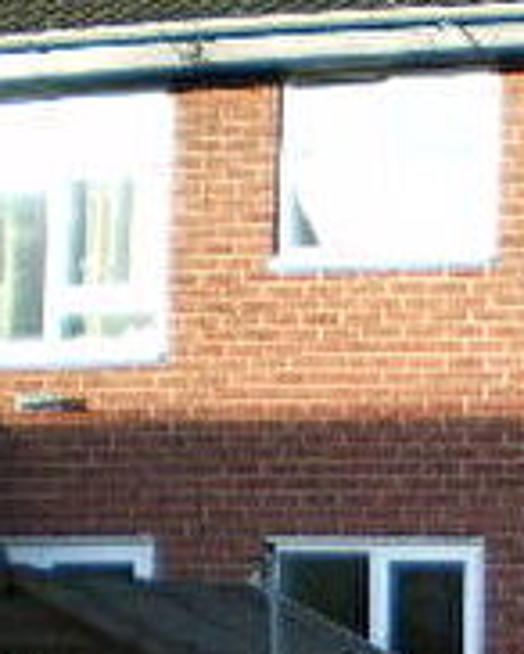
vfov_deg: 13.8
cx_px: 1127
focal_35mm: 135
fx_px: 2613
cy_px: 789
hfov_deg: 10.3
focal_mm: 6.3
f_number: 3.1
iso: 50
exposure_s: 1/200
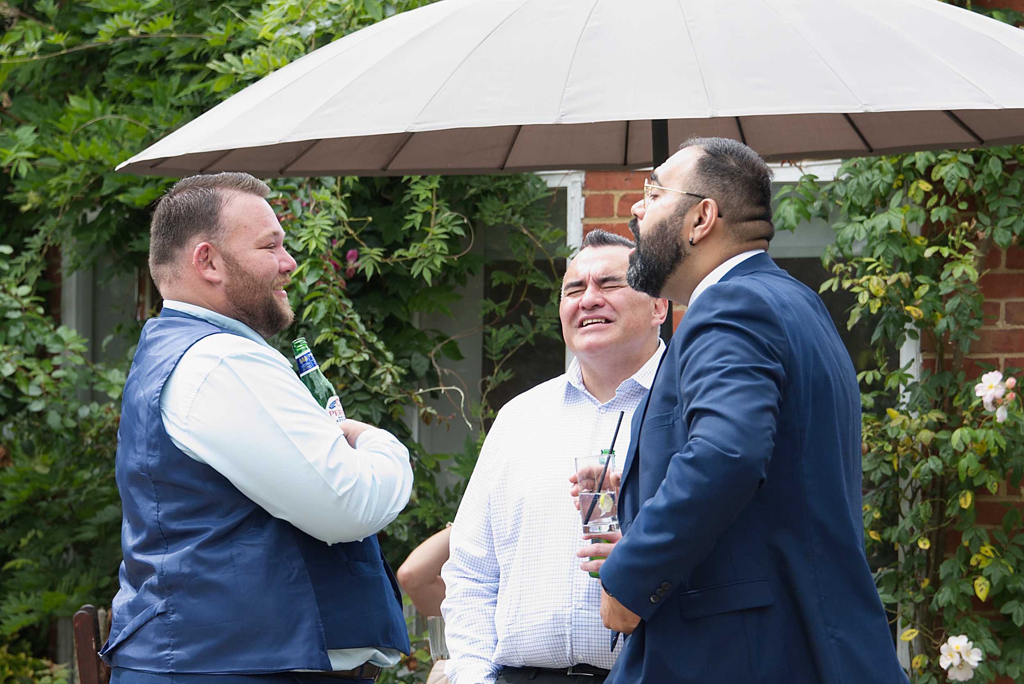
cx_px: 512
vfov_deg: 13.1
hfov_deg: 19.4
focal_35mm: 105
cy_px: 342
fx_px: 2988
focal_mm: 105
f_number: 6.3
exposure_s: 1/320
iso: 640
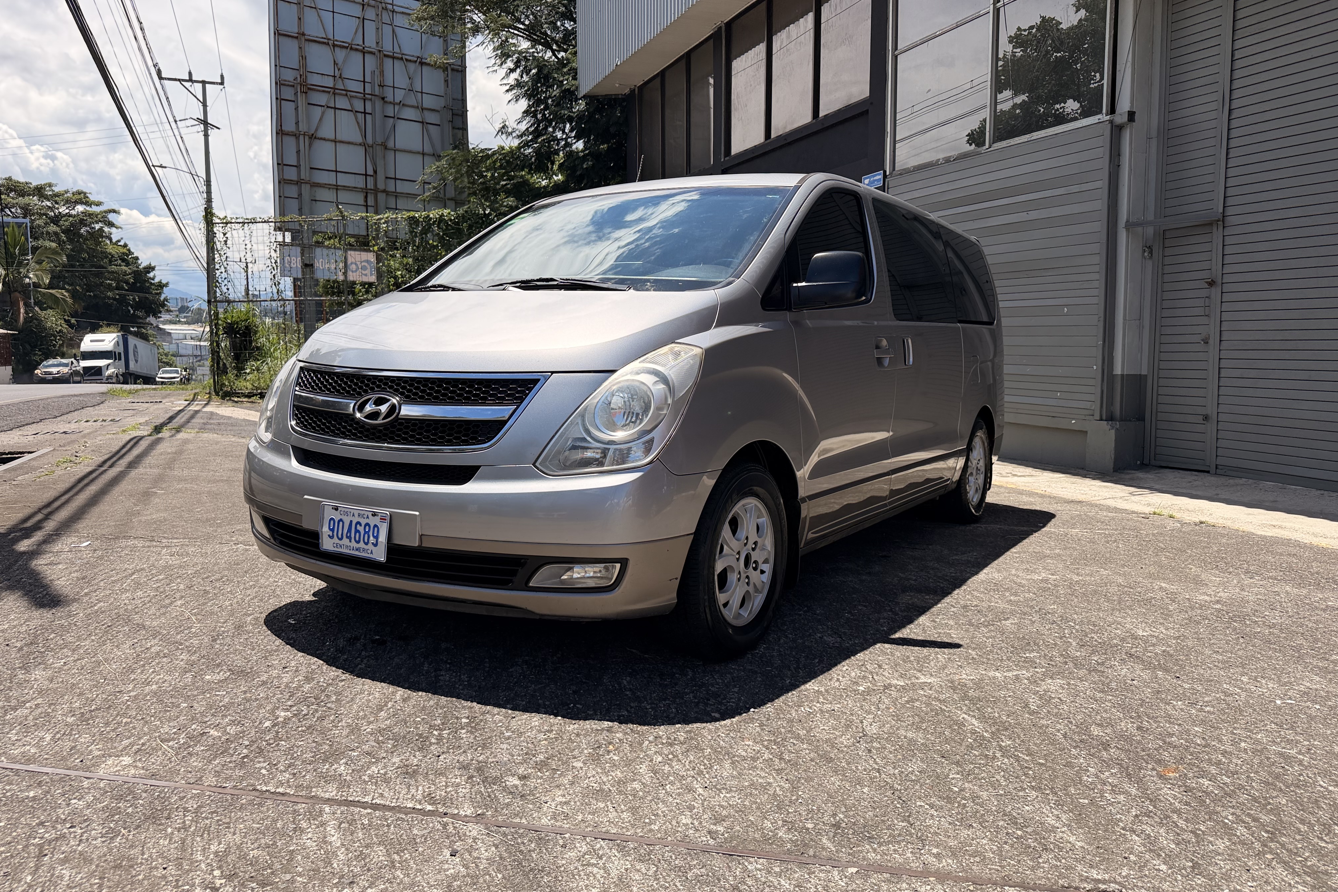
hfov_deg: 71.5
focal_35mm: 25
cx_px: 669
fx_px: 929
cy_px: 427
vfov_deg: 51.3
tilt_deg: -5.0
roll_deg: -0.3
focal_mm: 6.76
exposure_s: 1/5714
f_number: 1.78
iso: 125
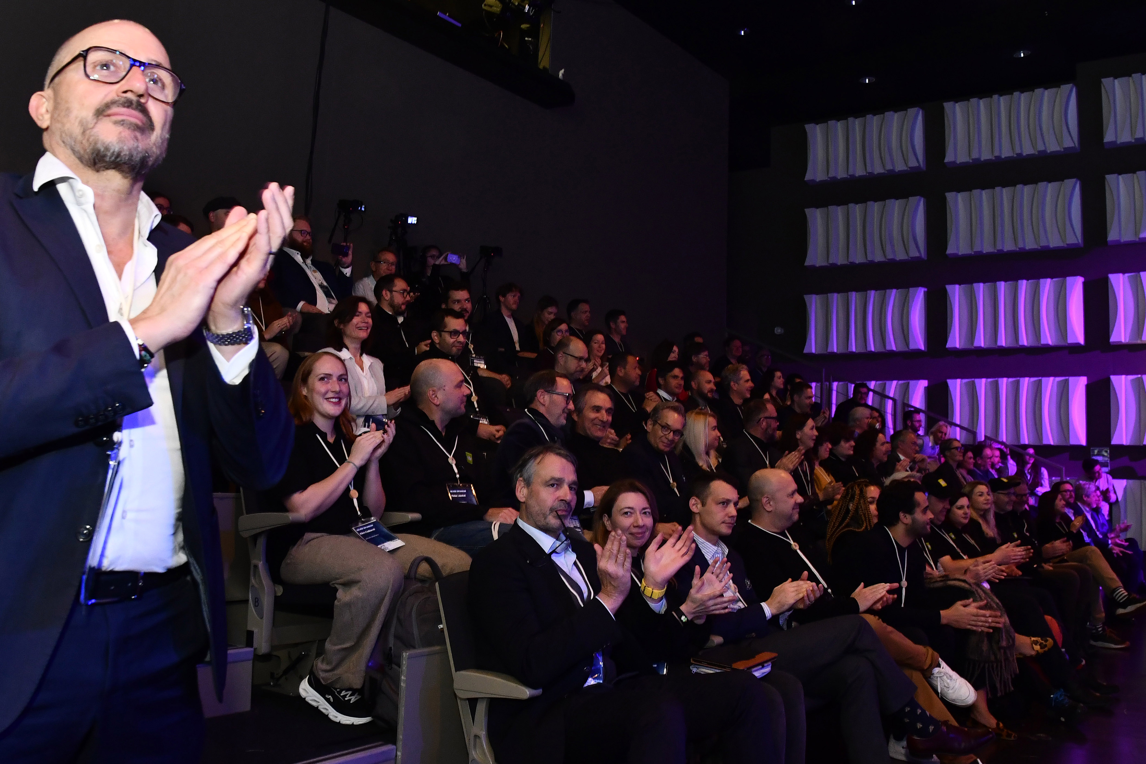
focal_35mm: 24
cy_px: 382
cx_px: 573
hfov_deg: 73.7
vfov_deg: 53.1
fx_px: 764
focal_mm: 16
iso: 1600
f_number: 5.6
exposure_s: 1/50
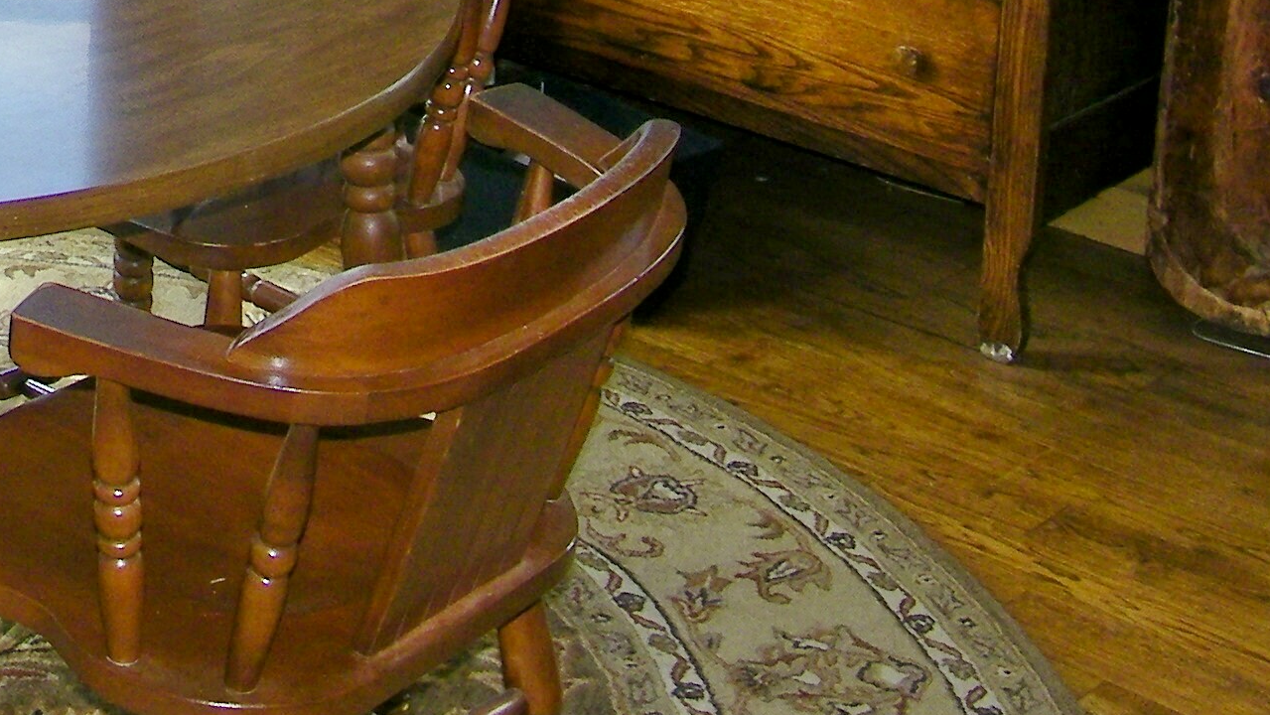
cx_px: 59
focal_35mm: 87
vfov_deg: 12.8
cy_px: -498
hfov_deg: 23.6
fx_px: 2930
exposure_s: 1/100
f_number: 3.5
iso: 80
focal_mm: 5
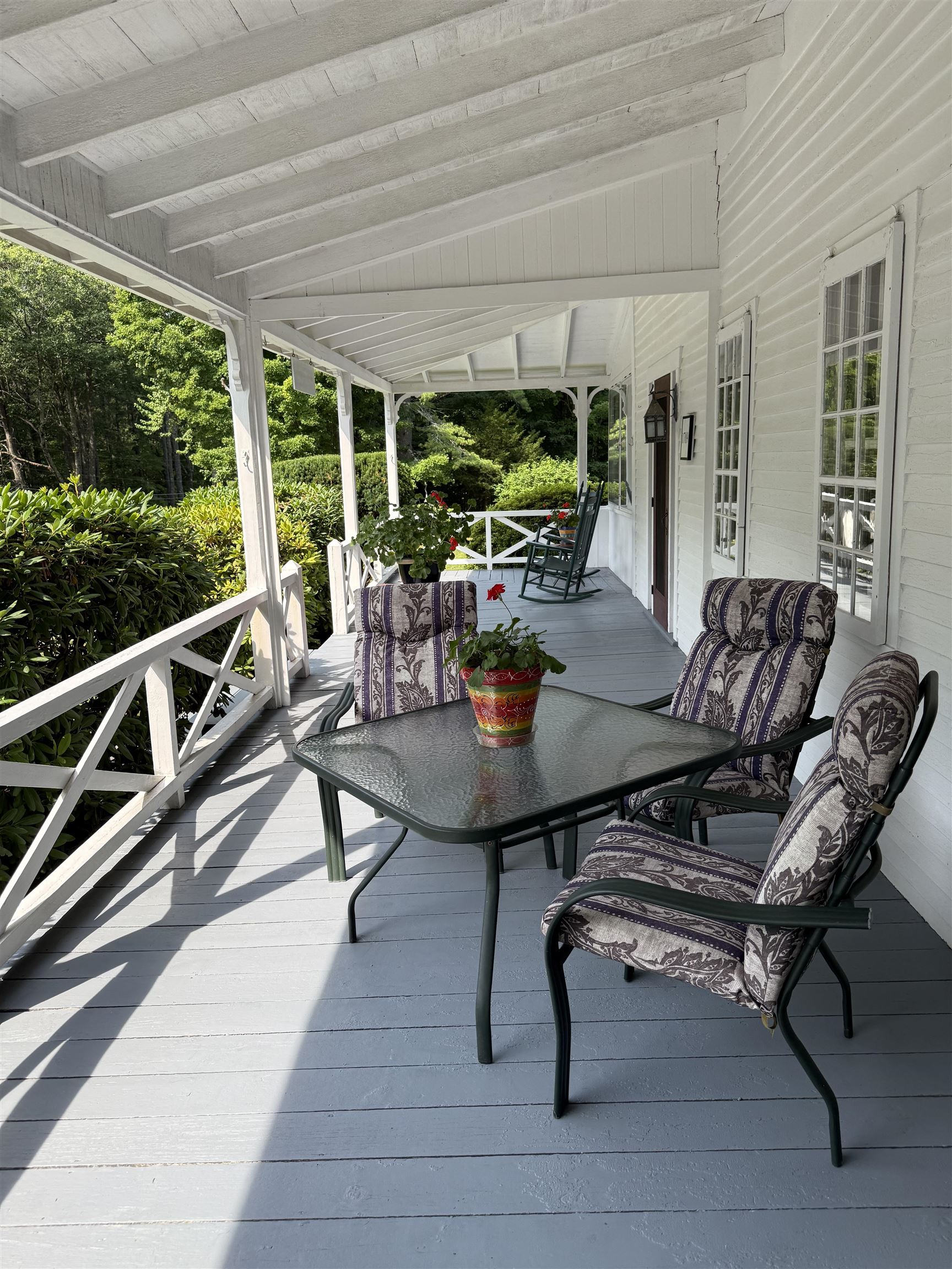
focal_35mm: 24
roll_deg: +1.2
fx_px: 880
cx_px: 476
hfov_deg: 56.8
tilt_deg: -12.4
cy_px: 634
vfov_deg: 71.6
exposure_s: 1/1385
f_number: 1.78
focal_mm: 6.76
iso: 100
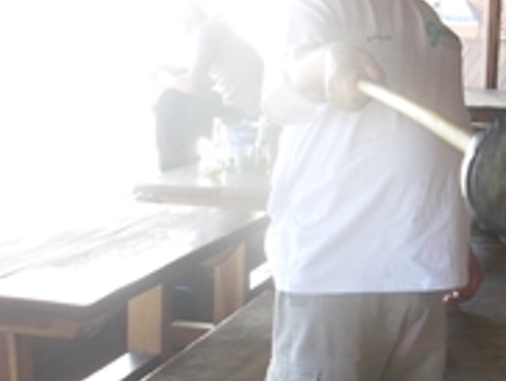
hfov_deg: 19.6
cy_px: 234
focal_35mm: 100
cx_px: 336
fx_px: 1464
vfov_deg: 14.8
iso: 50
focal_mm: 6.3
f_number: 2.9
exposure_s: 1/55.4
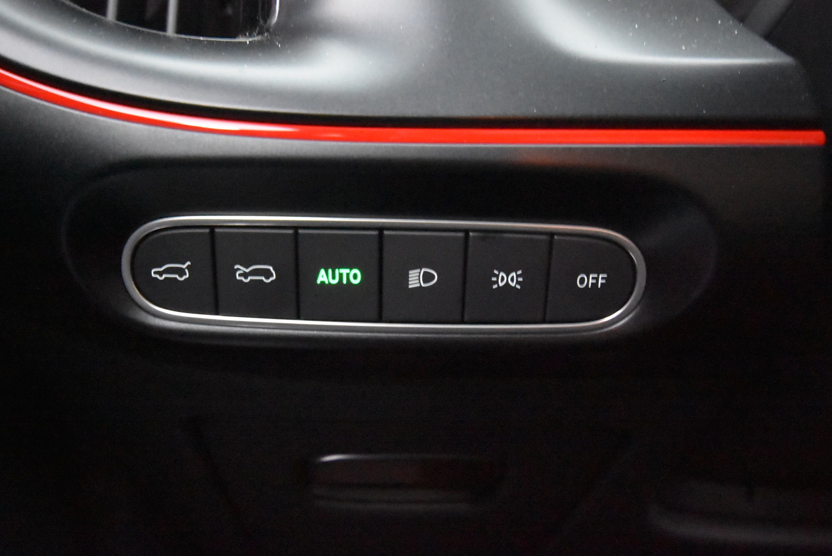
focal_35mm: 37
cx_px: 369
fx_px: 856
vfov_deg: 35.9
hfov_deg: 51.7
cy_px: 326
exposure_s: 1/15
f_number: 5.6
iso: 12800
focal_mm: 20
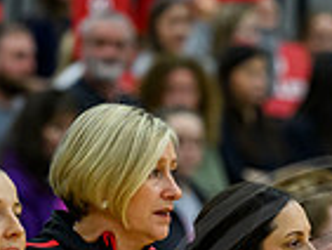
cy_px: 390
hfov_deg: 2.5
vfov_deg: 1.9
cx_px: 372
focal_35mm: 790
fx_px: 7583
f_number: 3.5
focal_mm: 200
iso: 4000
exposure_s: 1/1000
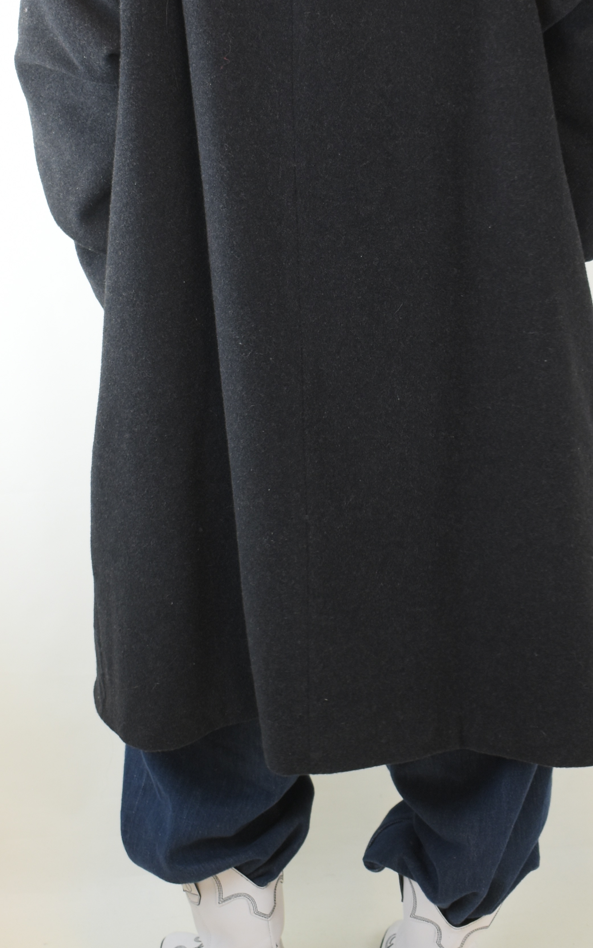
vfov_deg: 29.5
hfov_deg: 18.9
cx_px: 310
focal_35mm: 69
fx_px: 1782
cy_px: 295
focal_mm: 25
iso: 400
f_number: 4
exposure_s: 1/60
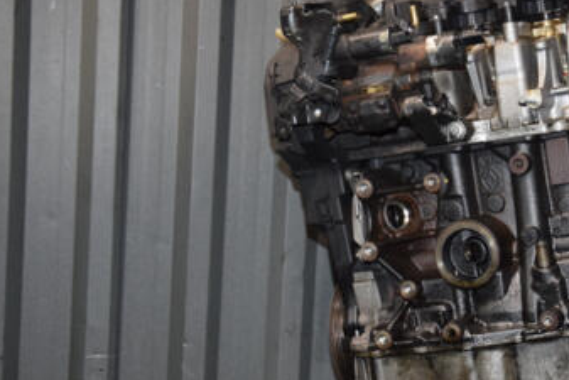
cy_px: 211
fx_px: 1265
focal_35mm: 80
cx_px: 444
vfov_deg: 17.1
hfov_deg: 25.0
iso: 800
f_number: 5
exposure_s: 1/60
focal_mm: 30
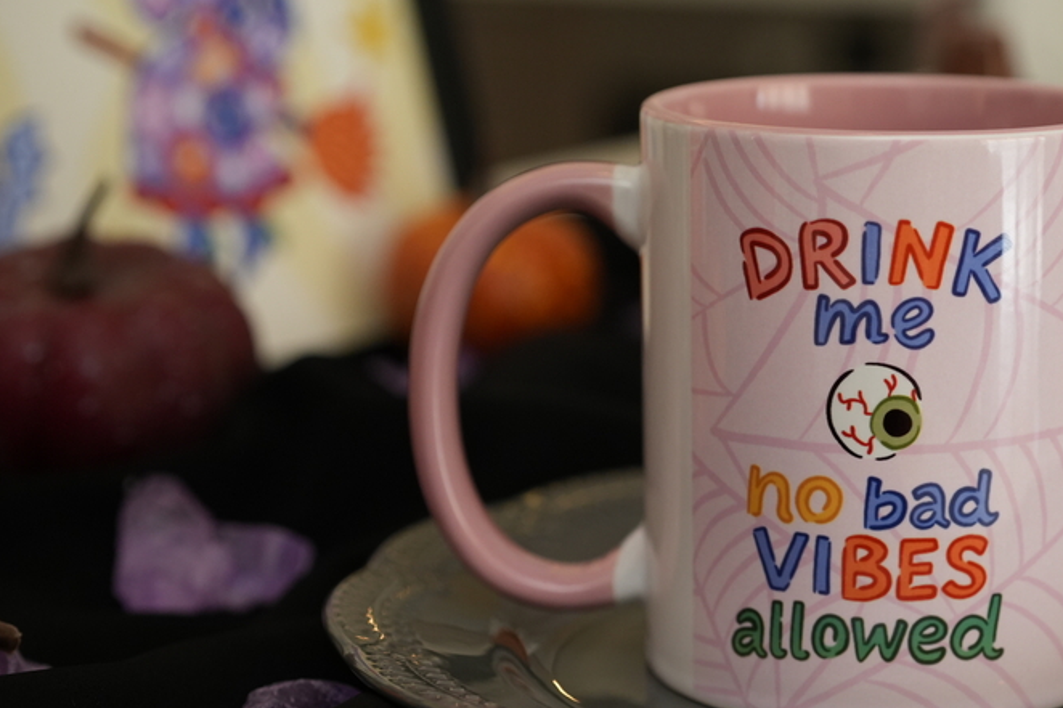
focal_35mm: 85
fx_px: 2509
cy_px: 368
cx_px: 876
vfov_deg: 16.1
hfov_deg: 23.5
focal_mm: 50
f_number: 3.2
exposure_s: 1/200
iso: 1250
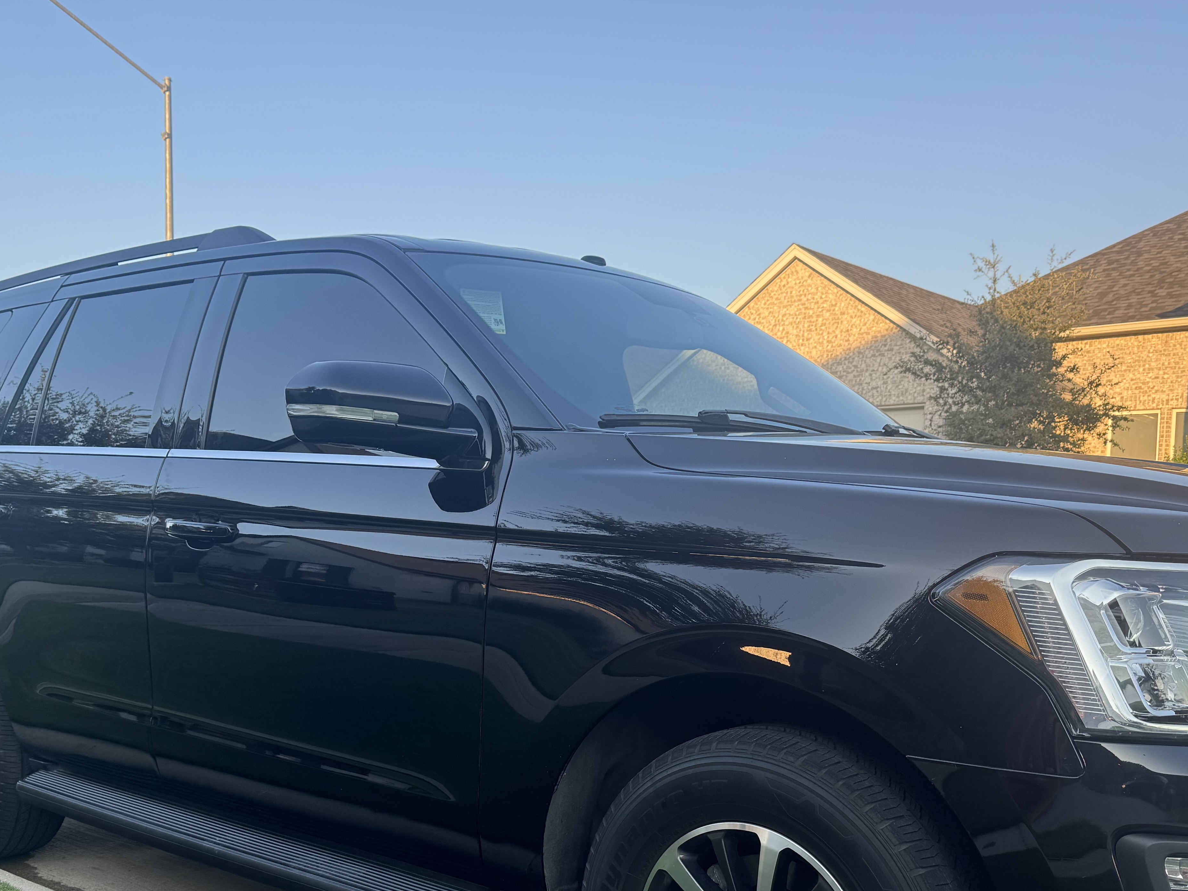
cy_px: 639
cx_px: 620
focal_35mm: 37
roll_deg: -0.7
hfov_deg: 50.1
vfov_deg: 37.9
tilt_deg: -4.3
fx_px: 1270
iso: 80
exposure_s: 1/639
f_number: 1.78
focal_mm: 6.76
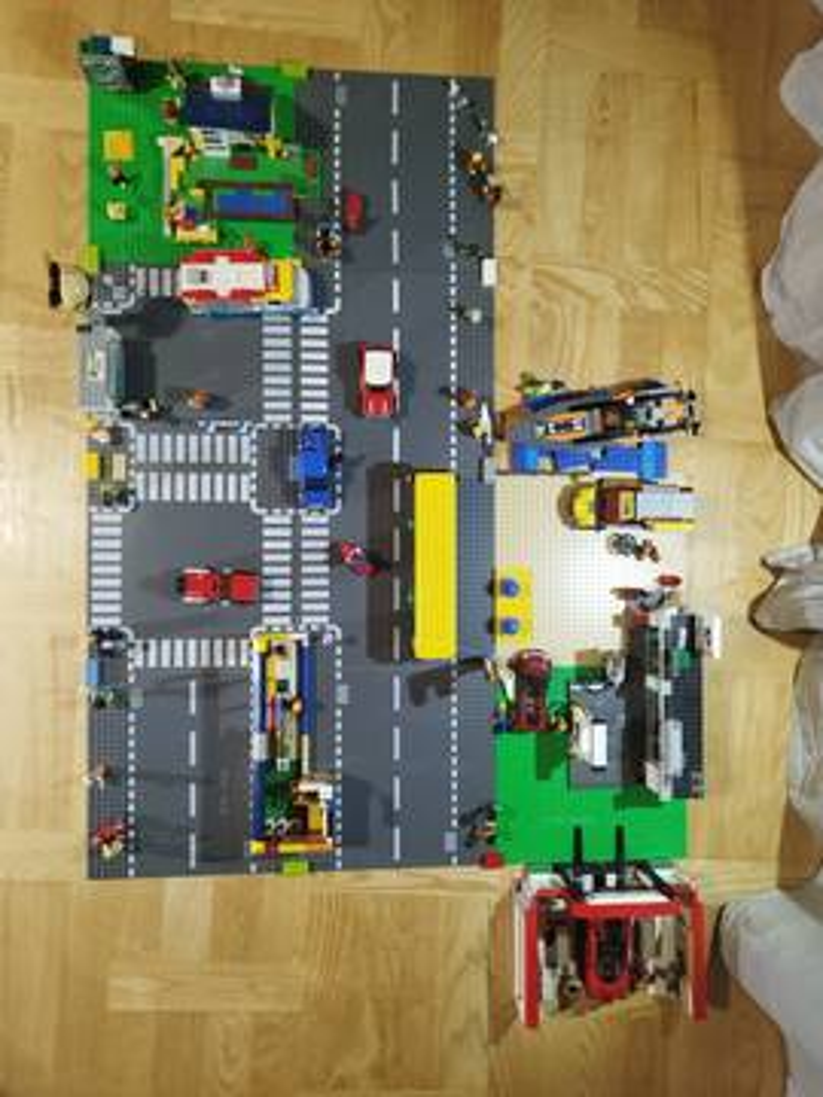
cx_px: 412
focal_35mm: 24
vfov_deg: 71.6
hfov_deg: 56.8
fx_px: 761
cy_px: 548
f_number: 1.89
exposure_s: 1/33.3
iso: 850
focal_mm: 5.89
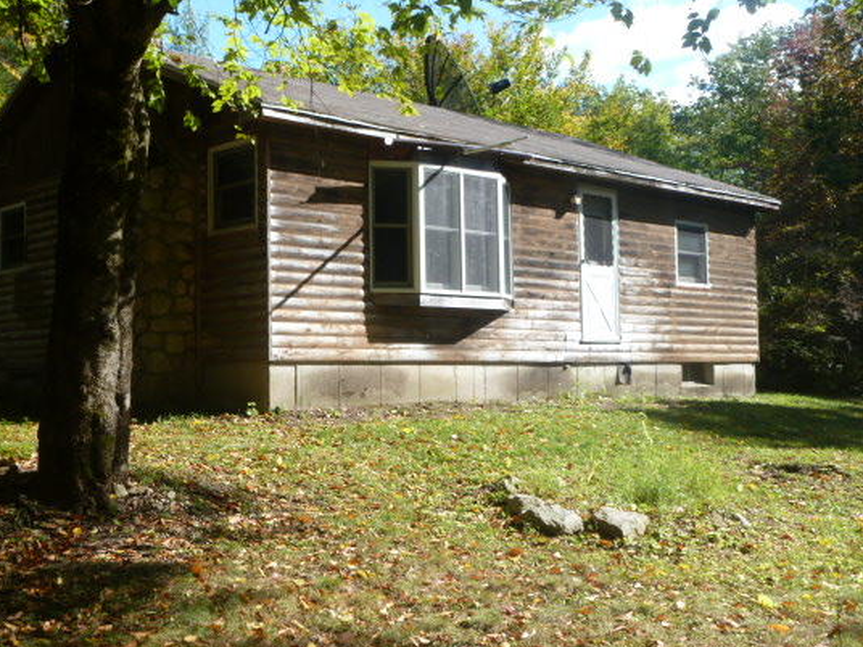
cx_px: 349
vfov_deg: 33.6
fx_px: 1072
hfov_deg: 43.7
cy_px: 332
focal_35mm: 43
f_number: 4
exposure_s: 1/250
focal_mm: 6.4
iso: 100
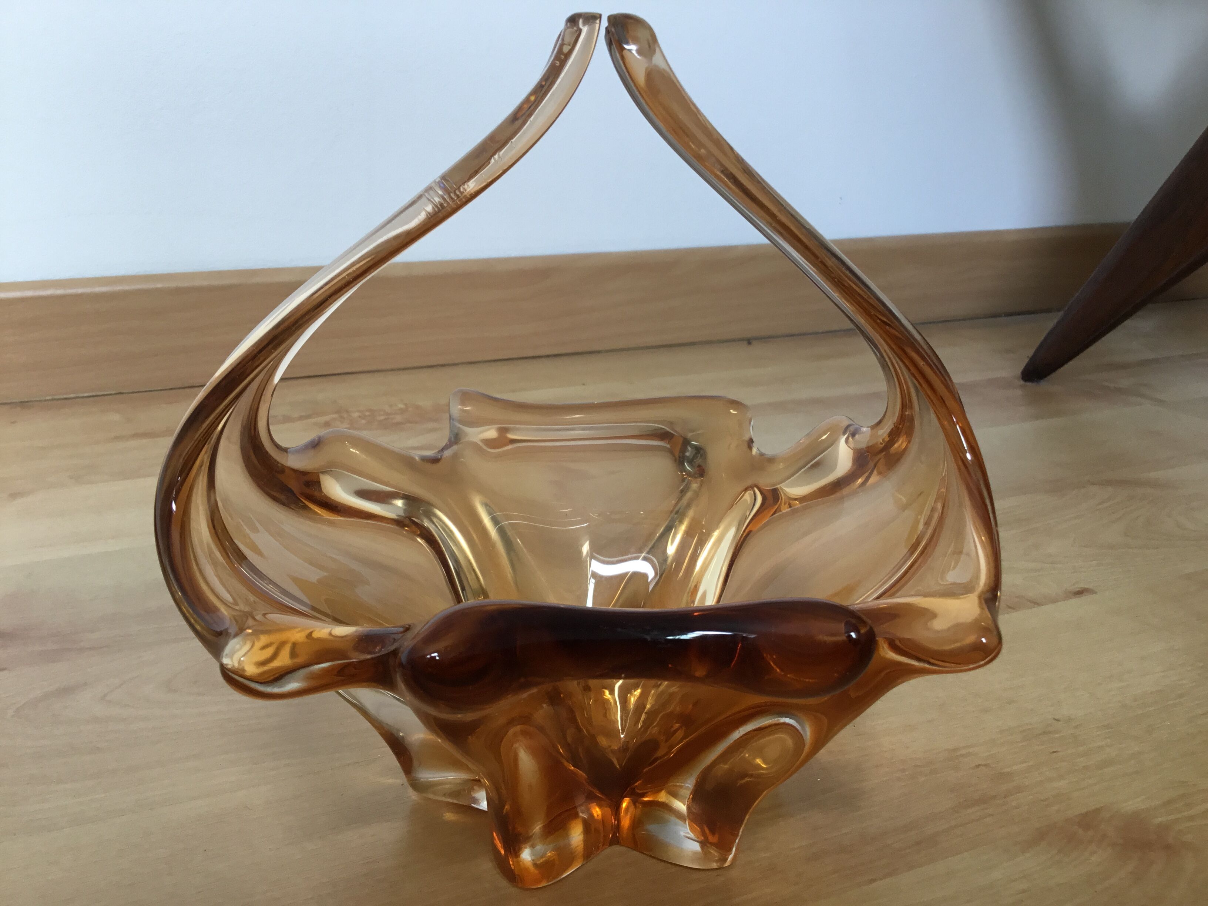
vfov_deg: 45.4
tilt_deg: -15.7
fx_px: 1082
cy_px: 453
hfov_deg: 58.4
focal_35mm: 31
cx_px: 604
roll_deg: +0.2
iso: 32
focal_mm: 3.3
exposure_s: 1/50
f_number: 2.4
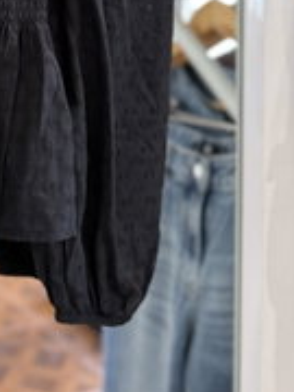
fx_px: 804
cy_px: -42
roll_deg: +0.5
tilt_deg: -2.5
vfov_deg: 25.4
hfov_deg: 18.5
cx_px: -139
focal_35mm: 71
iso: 200
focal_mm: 6.76
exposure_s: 1/81
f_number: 1.78
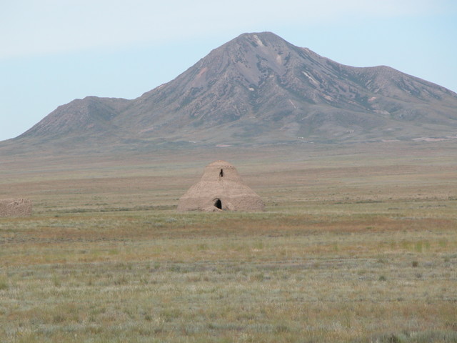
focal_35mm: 280
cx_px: 228
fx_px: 3697
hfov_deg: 7.1
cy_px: 172
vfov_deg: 5.3
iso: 100
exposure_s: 1/343
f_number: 5.9
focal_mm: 71.2
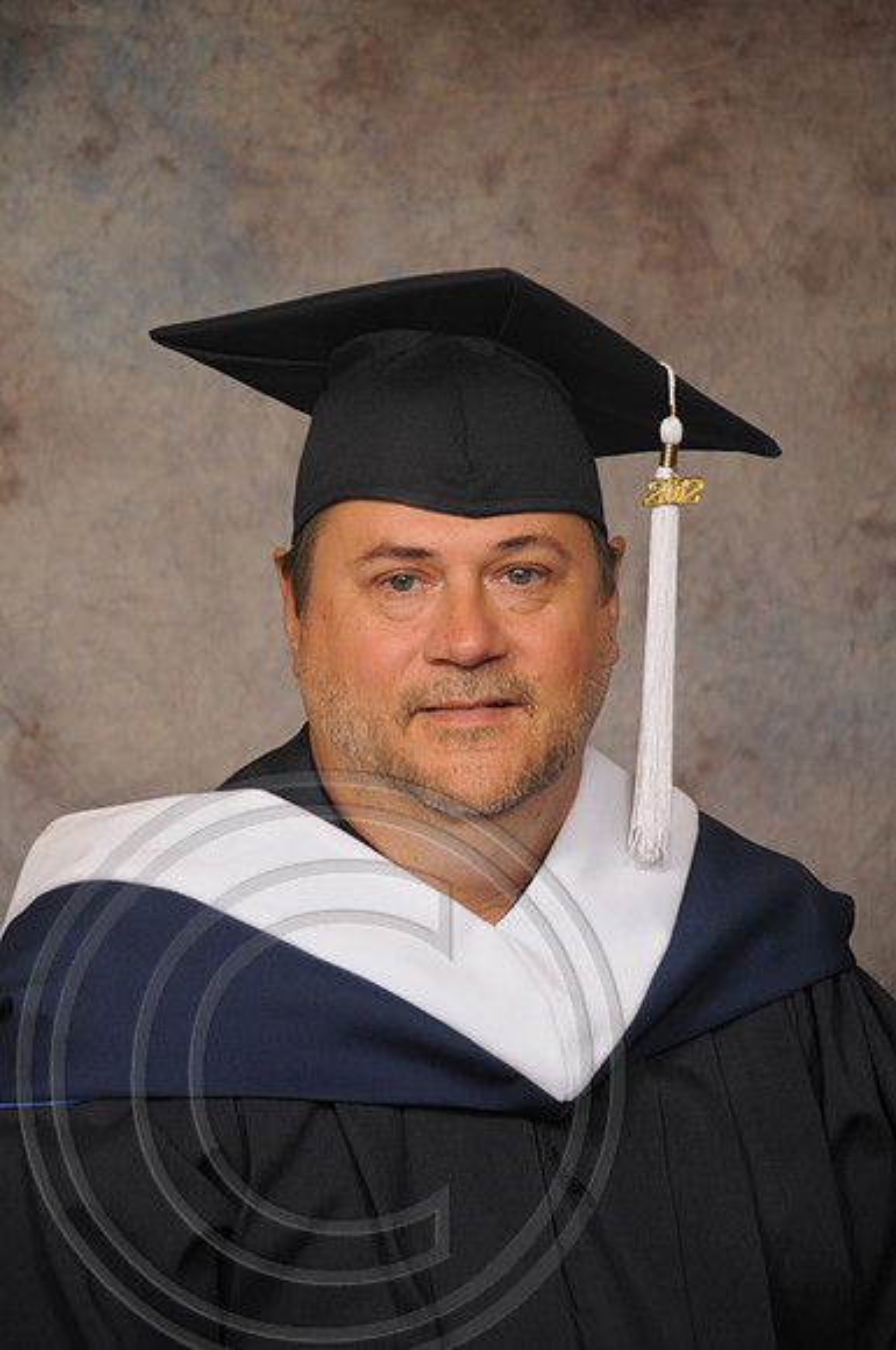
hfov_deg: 8.7
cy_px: 675
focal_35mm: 158
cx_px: 448
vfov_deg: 13.1
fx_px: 5897
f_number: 5.6
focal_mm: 105
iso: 200
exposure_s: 1/60
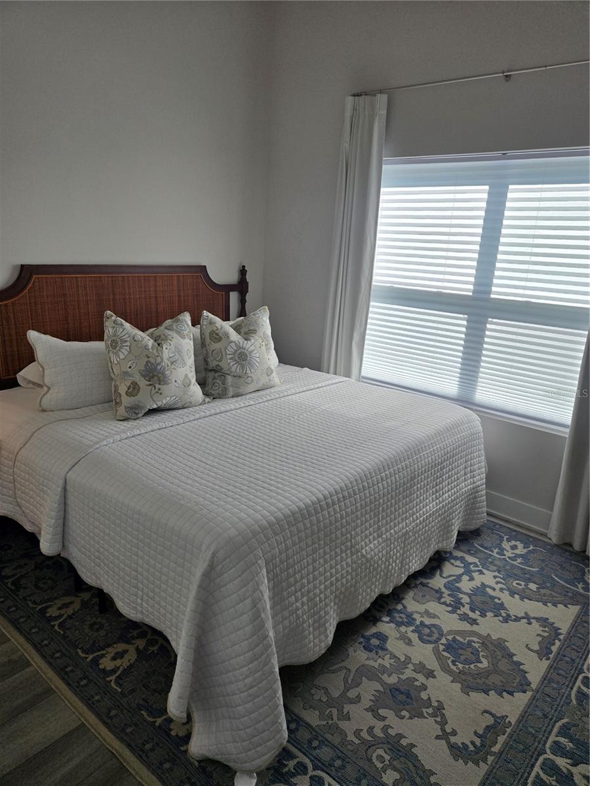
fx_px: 523
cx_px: 295
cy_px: 393
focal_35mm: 23
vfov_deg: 73.9
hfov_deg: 58.9
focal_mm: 5.4
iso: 80
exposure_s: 1/1859
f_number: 1.8
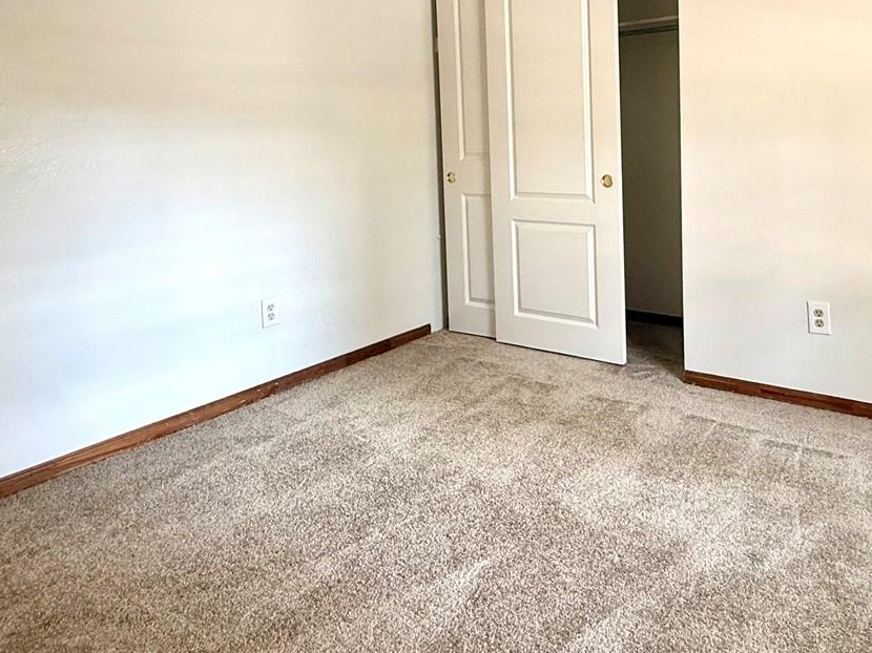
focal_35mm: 27
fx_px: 680
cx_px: 573
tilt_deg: -1.7
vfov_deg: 48.9
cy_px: 148
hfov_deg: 63.9
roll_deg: +1.5
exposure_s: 1/60
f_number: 2.2
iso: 250
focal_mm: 2.22
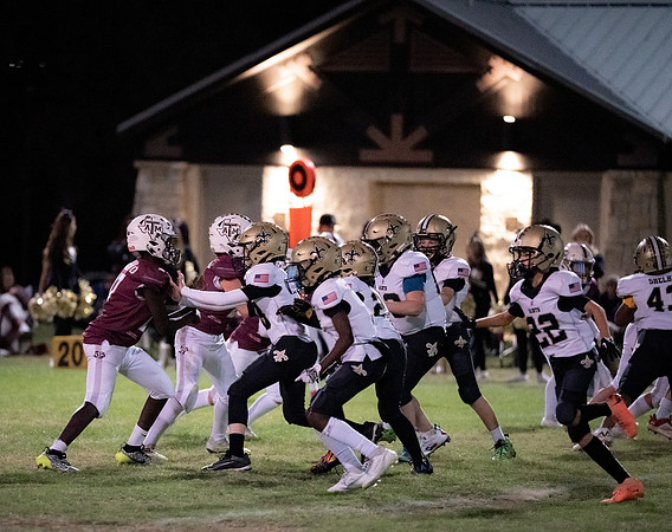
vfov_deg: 5.6
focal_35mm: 274
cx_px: 196
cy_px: 318
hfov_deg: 7.1
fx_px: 5429
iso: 16000
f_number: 2.8
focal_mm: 200
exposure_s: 1/1000
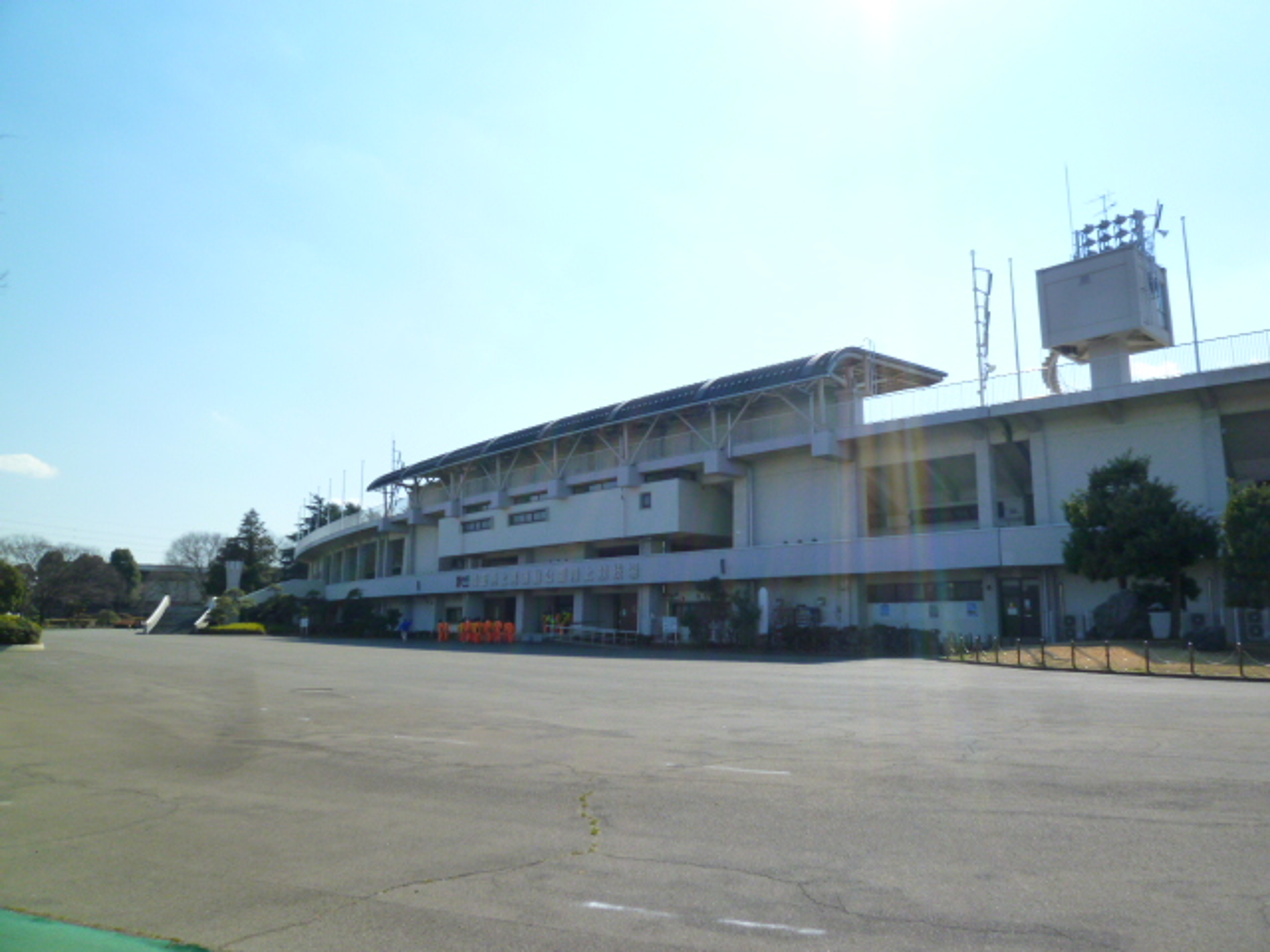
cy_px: 476
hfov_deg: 71.6
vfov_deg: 56.8
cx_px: 635
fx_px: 881
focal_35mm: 24
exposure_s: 1/500
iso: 125
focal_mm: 4.3
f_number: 5
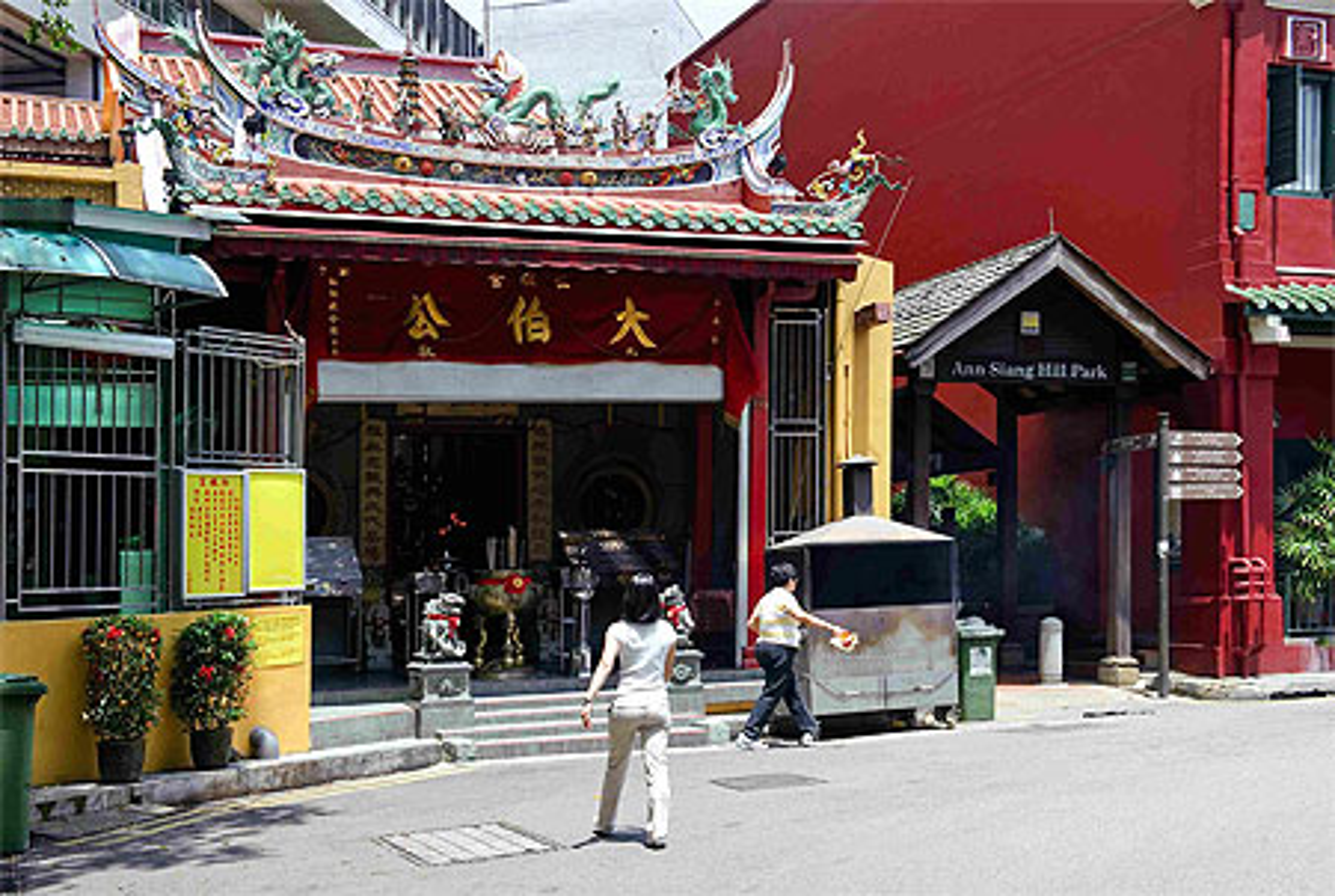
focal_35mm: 44
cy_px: 448
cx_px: 668
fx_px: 1635
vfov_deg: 30.6
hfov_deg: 44.4
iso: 200
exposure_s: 1/125
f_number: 11
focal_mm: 44
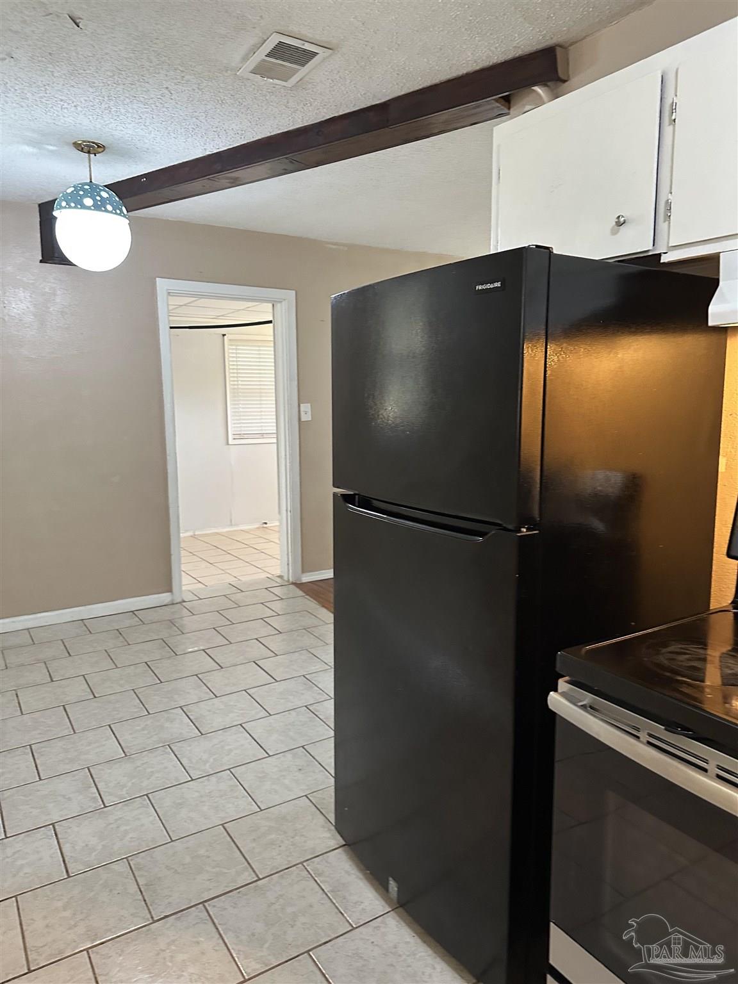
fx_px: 682
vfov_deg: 71.6
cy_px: 492
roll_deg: +0.5
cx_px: 369
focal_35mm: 24
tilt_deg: -7.4
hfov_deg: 56.8
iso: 500
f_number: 1.78
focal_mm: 6.86
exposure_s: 1/60
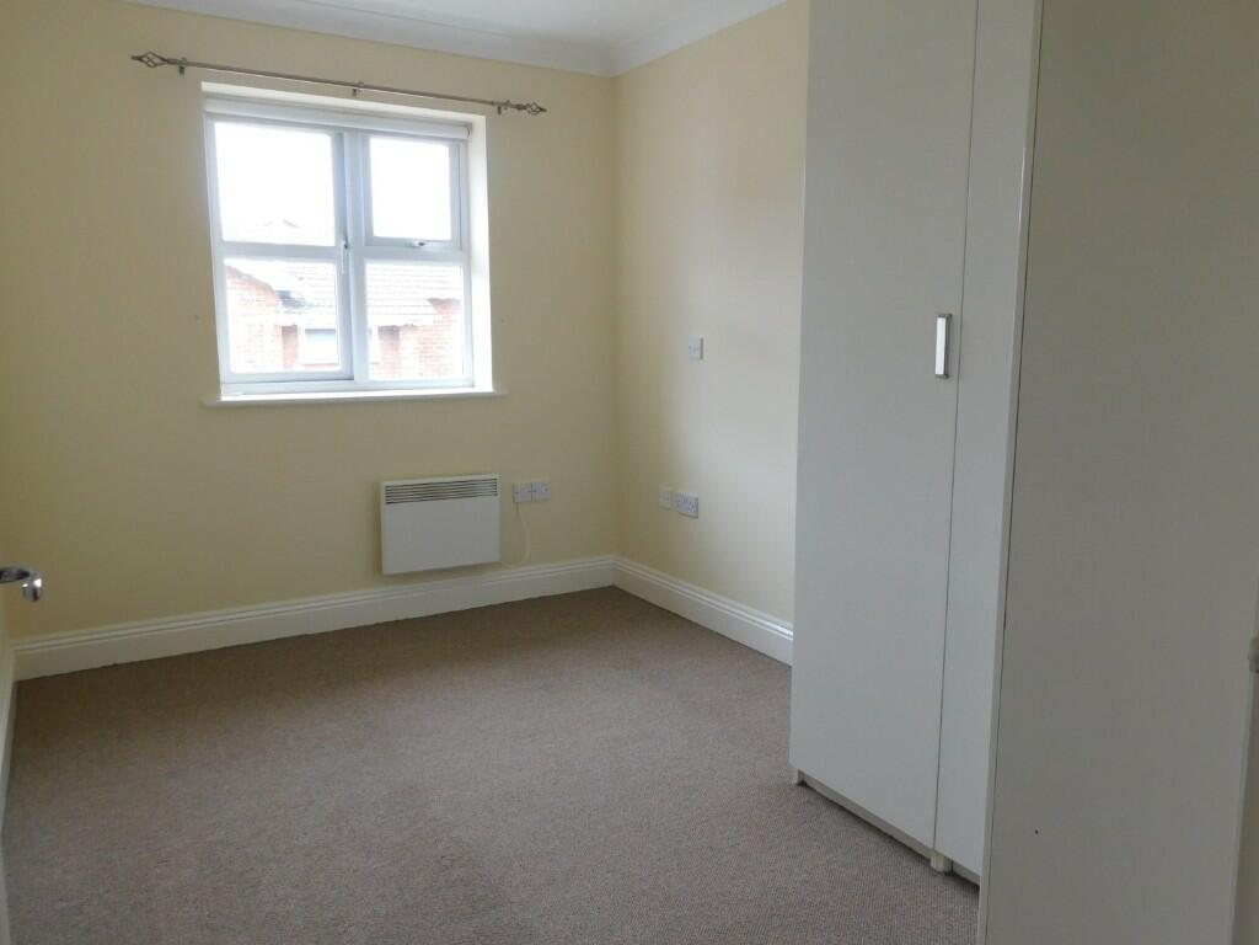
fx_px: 909
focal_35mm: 25
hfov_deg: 69.4
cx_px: 630
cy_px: 472
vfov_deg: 54.9
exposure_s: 1/60
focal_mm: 4.5
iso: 125
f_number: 3.1
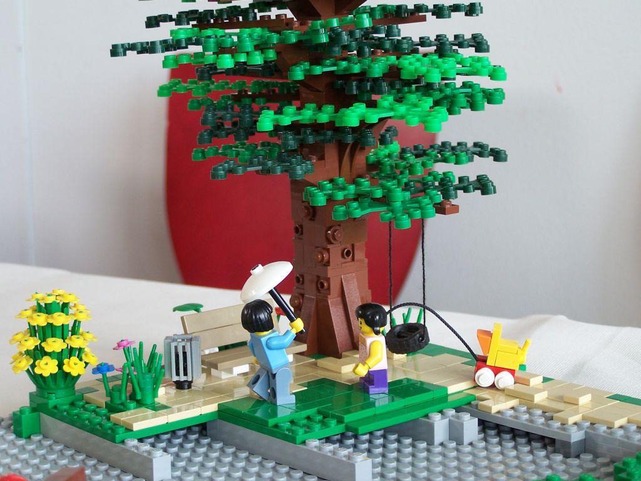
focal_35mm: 75
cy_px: 240
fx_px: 1389
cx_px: 320
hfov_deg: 26.0
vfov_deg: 19.6
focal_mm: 12.4
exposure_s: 1/30
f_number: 3.2
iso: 80
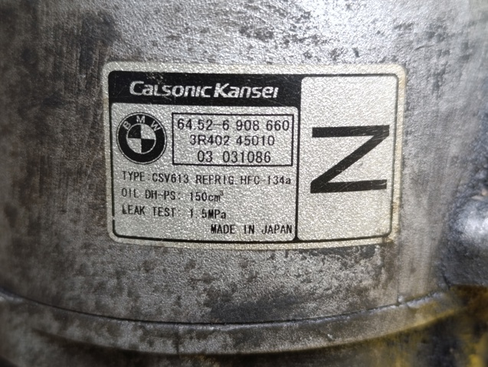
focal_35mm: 46
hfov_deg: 41.2
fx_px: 650
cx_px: 244
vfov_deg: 31.6
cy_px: 184
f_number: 1.6
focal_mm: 6.14
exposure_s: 1/99.9
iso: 125
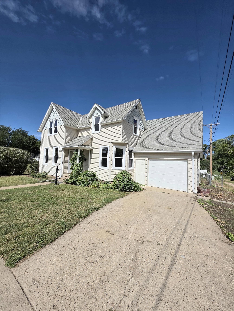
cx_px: 117
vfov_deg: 106.2
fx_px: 117
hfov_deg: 89.9
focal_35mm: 13
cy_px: 156
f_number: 1.9
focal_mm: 2.2
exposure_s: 1/5000
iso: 40
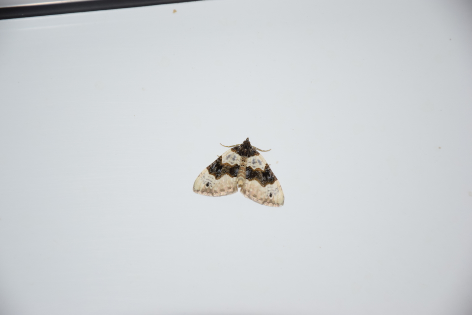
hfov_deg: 9.8
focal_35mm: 210
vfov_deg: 6.5
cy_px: 158
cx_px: 236
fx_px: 2753
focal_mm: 140
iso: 500
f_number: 5.6
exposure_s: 1/60
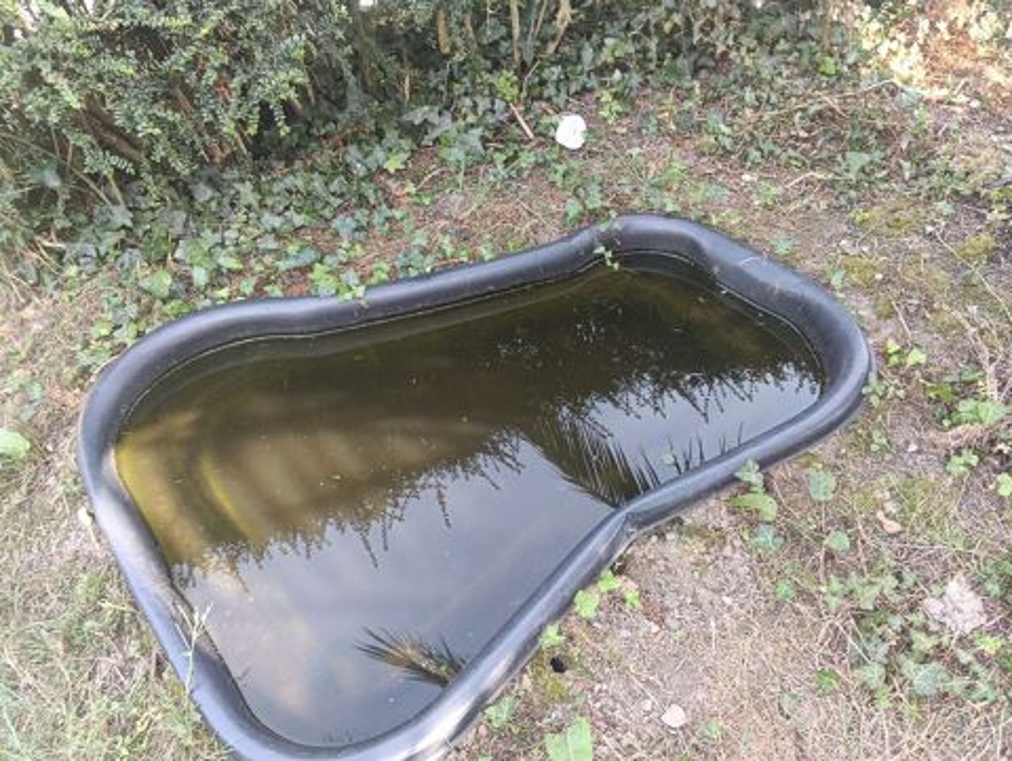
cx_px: 506
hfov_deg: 67.2
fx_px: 761
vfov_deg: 53.1
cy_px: 380
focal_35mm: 26
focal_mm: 3.96
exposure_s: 1/50
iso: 134
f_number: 1.8
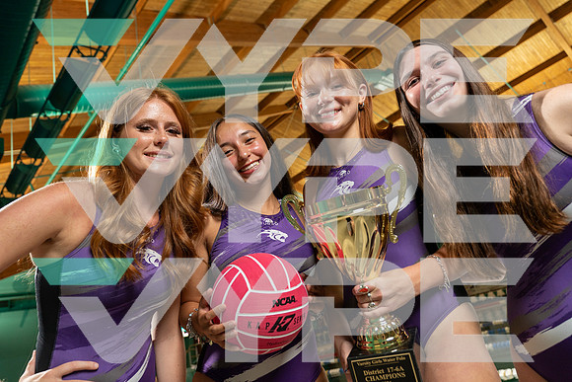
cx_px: 286
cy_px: 191
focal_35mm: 27
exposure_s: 1/250
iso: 500
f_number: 4
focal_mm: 27
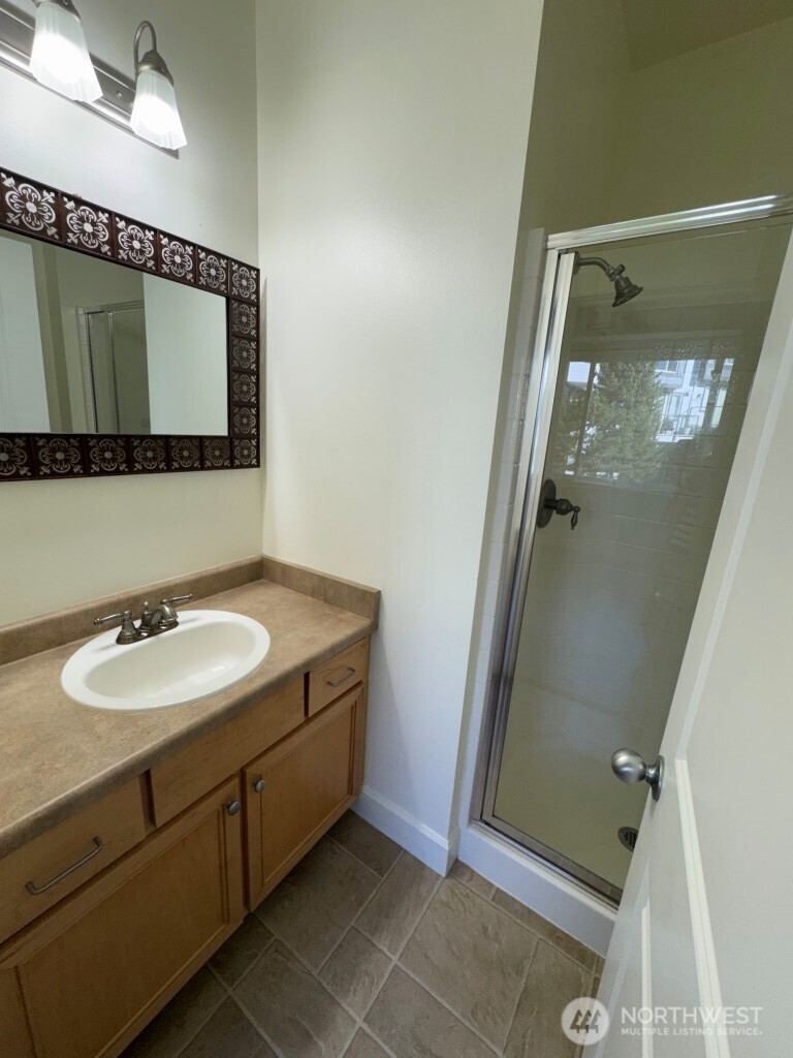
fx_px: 428
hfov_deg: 85.7
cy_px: 529
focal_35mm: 14
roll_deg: -2.6
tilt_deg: -14.8
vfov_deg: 102.1
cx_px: 396
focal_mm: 2.22
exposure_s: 1/120
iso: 50
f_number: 2.2
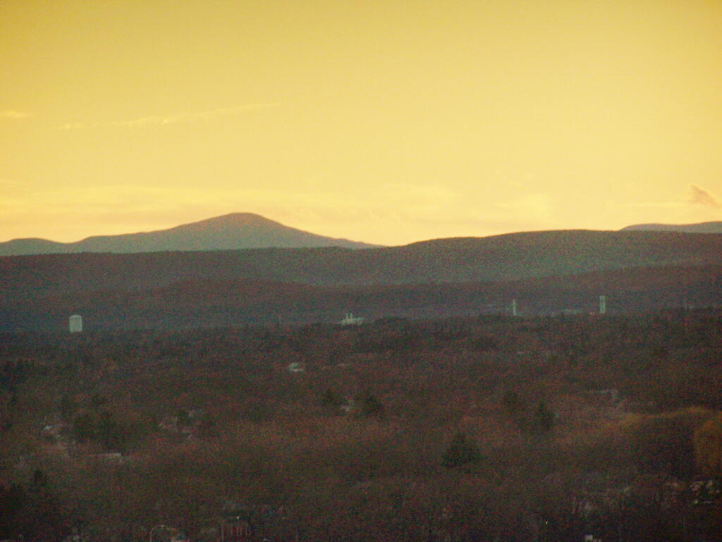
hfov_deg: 6.9
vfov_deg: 5.2
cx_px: 361
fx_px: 6007
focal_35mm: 288
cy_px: 271
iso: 80
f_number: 3.6
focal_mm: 47.7
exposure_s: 1/125
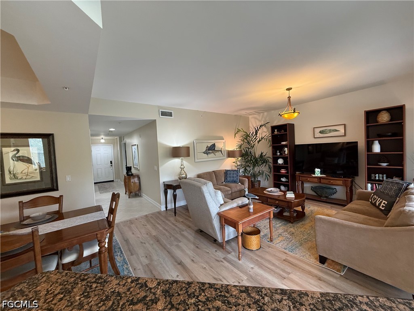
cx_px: 207
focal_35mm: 14
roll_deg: +3.1
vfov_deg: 85.7
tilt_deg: -1.6
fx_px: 167
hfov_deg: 102.1
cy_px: 156
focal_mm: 2.22
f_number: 2.2
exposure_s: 1/60
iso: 200
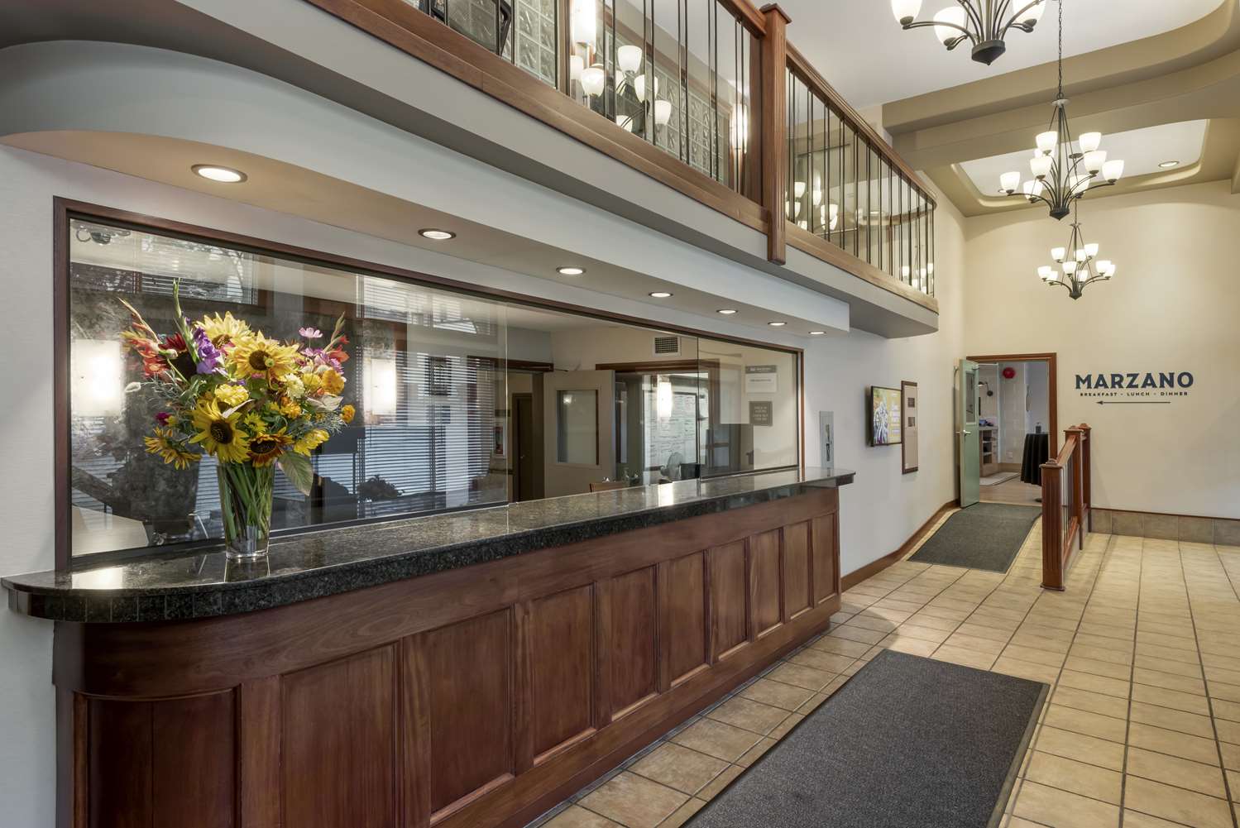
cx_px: 620
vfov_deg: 62.0
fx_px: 689
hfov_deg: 83.9
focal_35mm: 20
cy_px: 414
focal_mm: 20
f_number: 11
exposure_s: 1.3
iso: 320
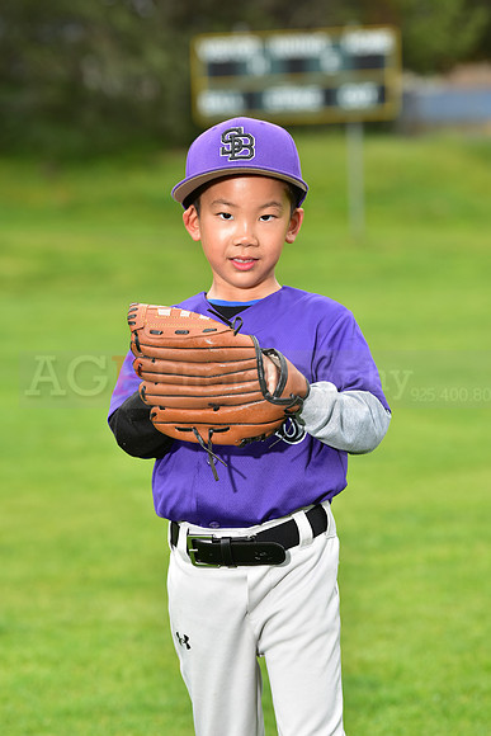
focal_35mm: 145
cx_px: 246
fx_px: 2964
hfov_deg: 9.5
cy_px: 368
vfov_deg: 14.2
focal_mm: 145
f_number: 5.6
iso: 400
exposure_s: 1/250
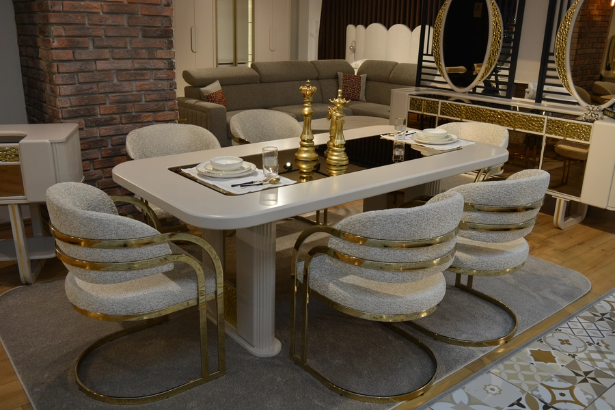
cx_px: 308
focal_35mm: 33
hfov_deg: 57.2
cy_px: 205
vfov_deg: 40.0
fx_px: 564
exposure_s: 1/100
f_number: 5
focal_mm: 22
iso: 400
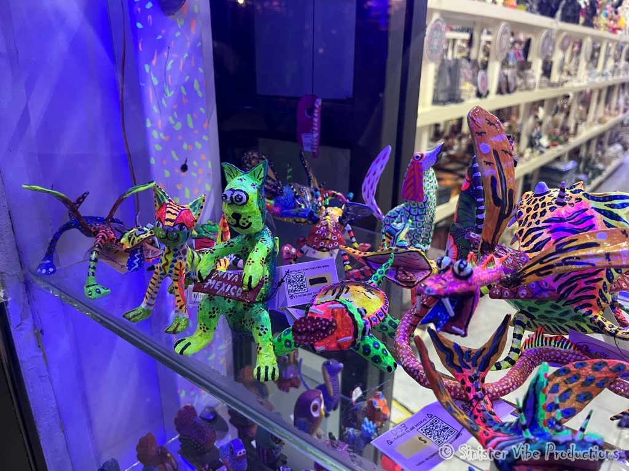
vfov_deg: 53.1
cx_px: 314
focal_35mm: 26
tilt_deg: -20.6
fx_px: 472
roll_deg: -1.6
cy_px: 236
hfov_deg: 67.3
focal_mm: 5.1
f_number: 1.6
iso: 320
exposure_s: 1/60
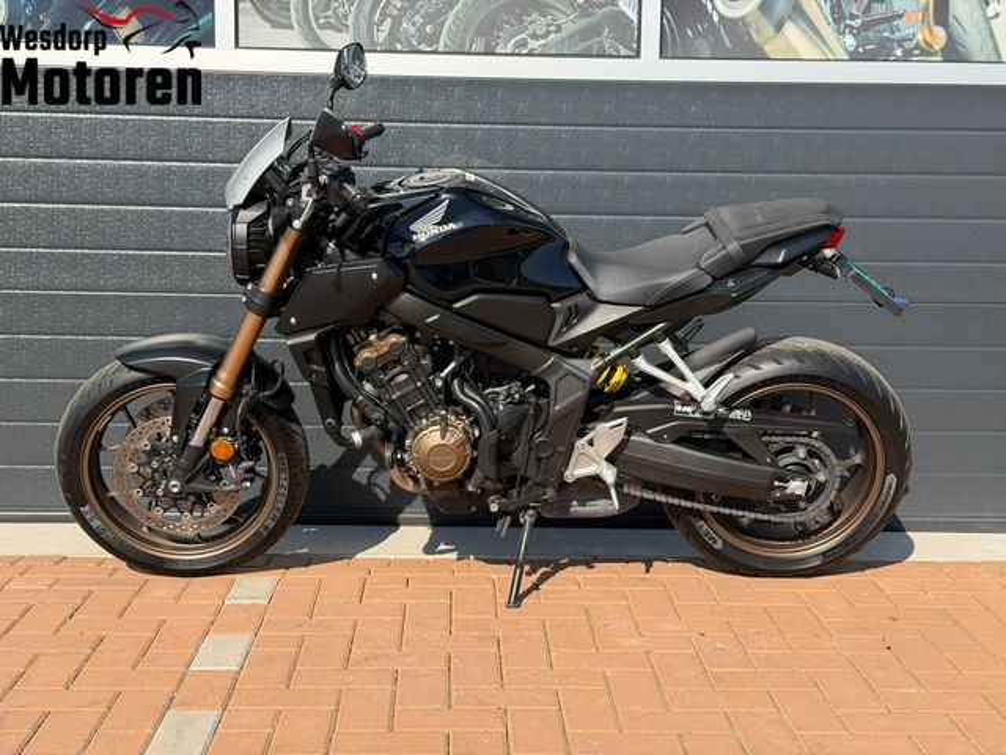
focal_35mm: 48
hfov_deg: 39.7
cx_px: 503
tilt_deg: -6.9
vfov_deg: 30.3
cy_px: 378
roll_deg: -0.3
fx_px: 1395
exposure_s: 1/3704
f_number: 1.78
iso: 100
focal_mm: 6.76
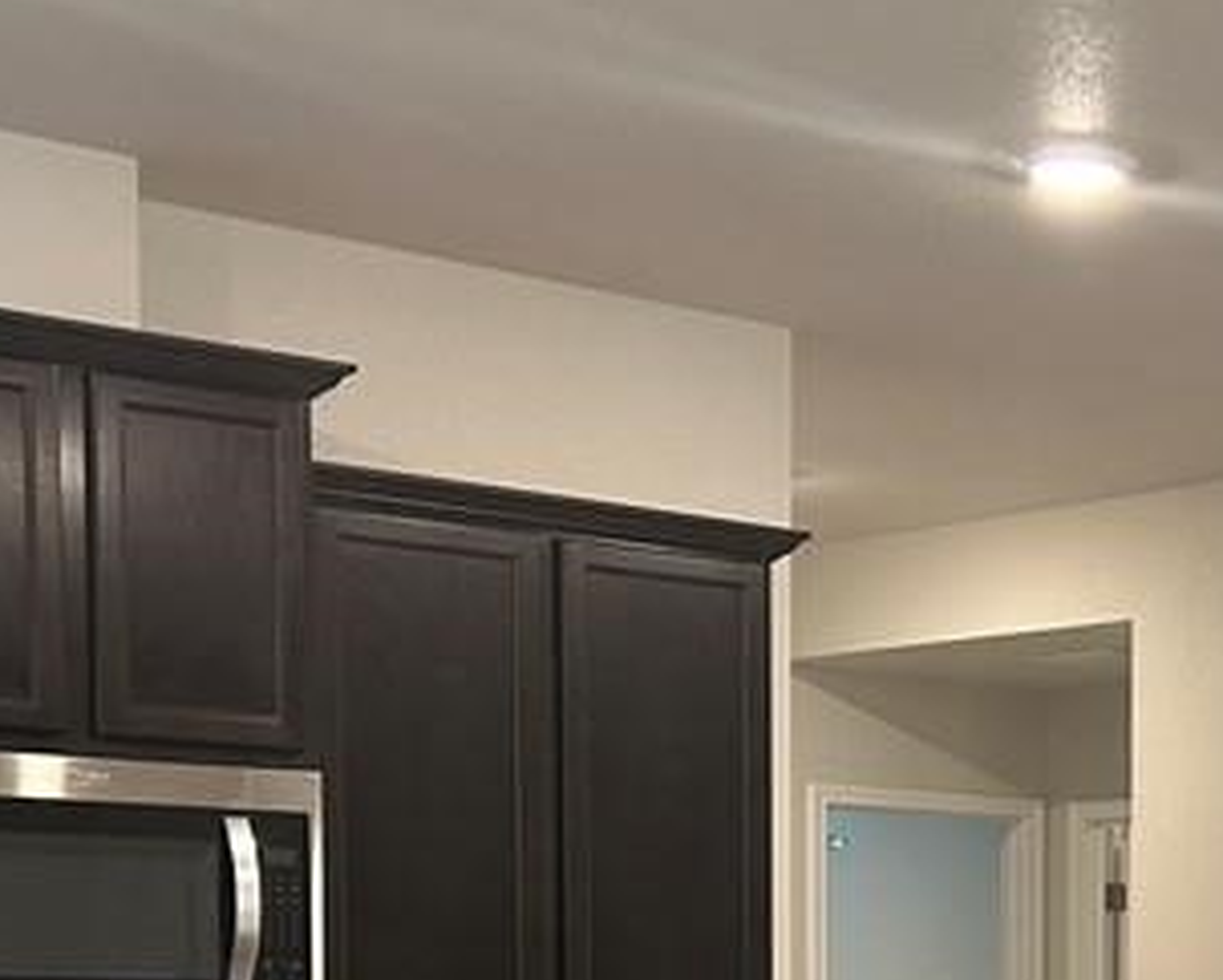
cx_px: 1276
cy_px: 1272
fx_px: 3115
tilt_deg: -5.1
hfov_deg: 21.3
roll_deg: -0.3
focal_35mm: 86
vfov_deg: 16.9
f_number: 1.5
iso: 125
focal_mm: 5.7
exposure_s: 1/60
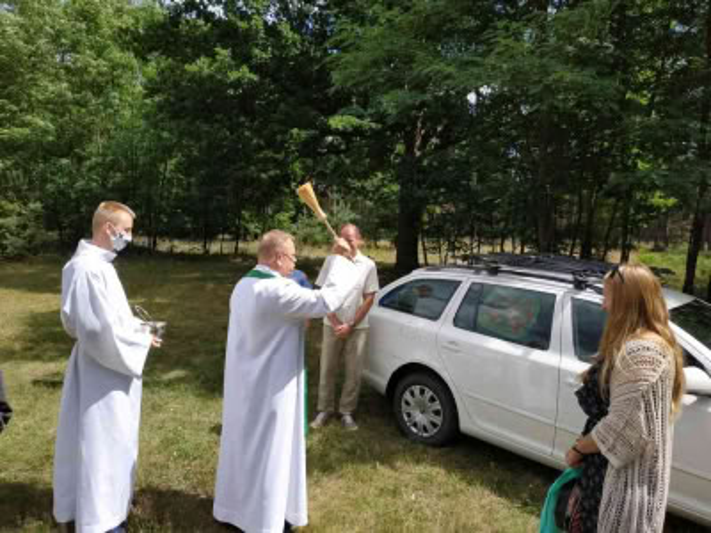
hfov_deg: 71.6
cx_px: 356
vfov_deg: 56.8
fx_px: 493
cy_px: 266
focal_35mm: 24
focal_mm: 3.94
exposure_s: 1/2699
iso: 250
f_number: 1.9
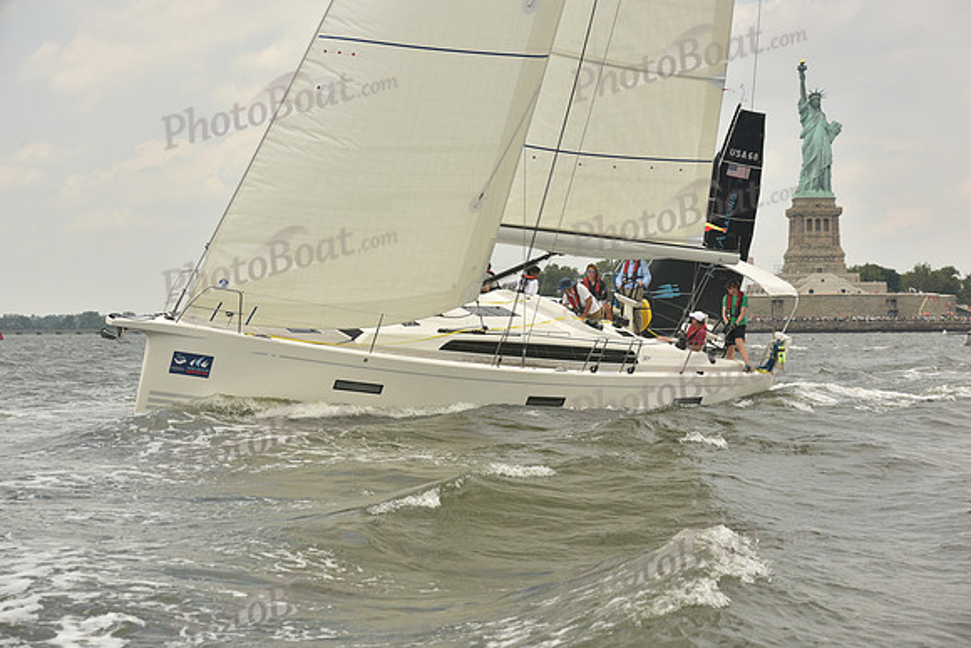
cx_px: 486
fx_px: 1888
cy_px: 324
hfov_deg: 28.8
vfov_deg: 19.5
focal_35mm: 70
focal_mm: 70
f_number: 7.1
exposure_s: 1/800
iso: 250
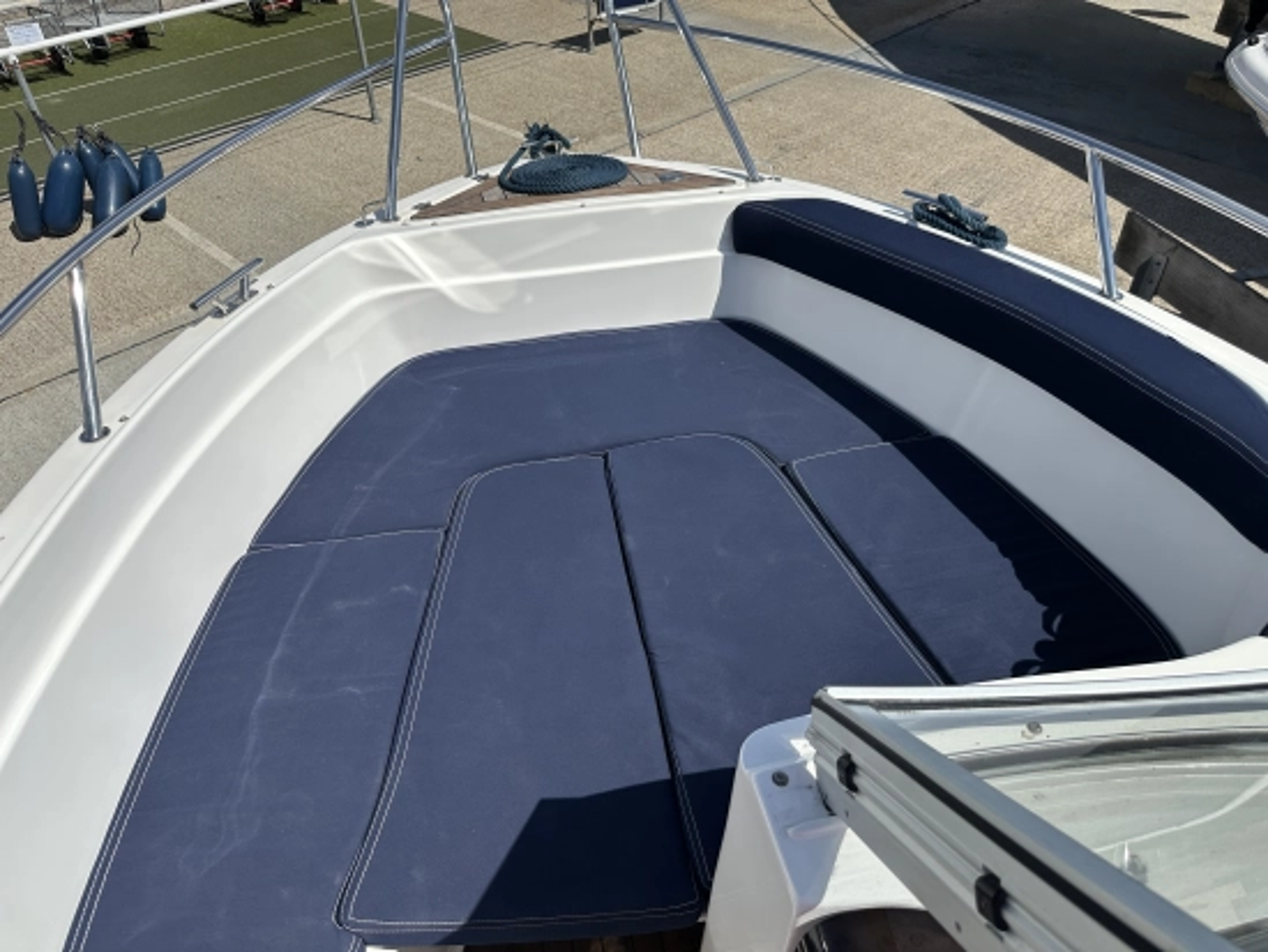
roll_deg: +1.8
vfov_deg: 56.9
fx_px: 880
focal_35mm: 24
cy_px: 476
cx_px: 634
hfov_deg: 71.6
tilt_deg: -41.5
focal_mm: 6.86
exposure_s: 1/8197
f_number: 1.78
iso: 80
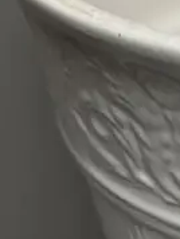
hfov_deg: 9.7
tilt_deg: -37.6
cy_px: 236
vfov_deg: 14.1
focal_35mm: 138
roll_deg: -2.5
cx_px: 414
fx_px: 954
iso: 80
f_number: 1.78
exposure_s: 1/100
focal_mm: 6.86
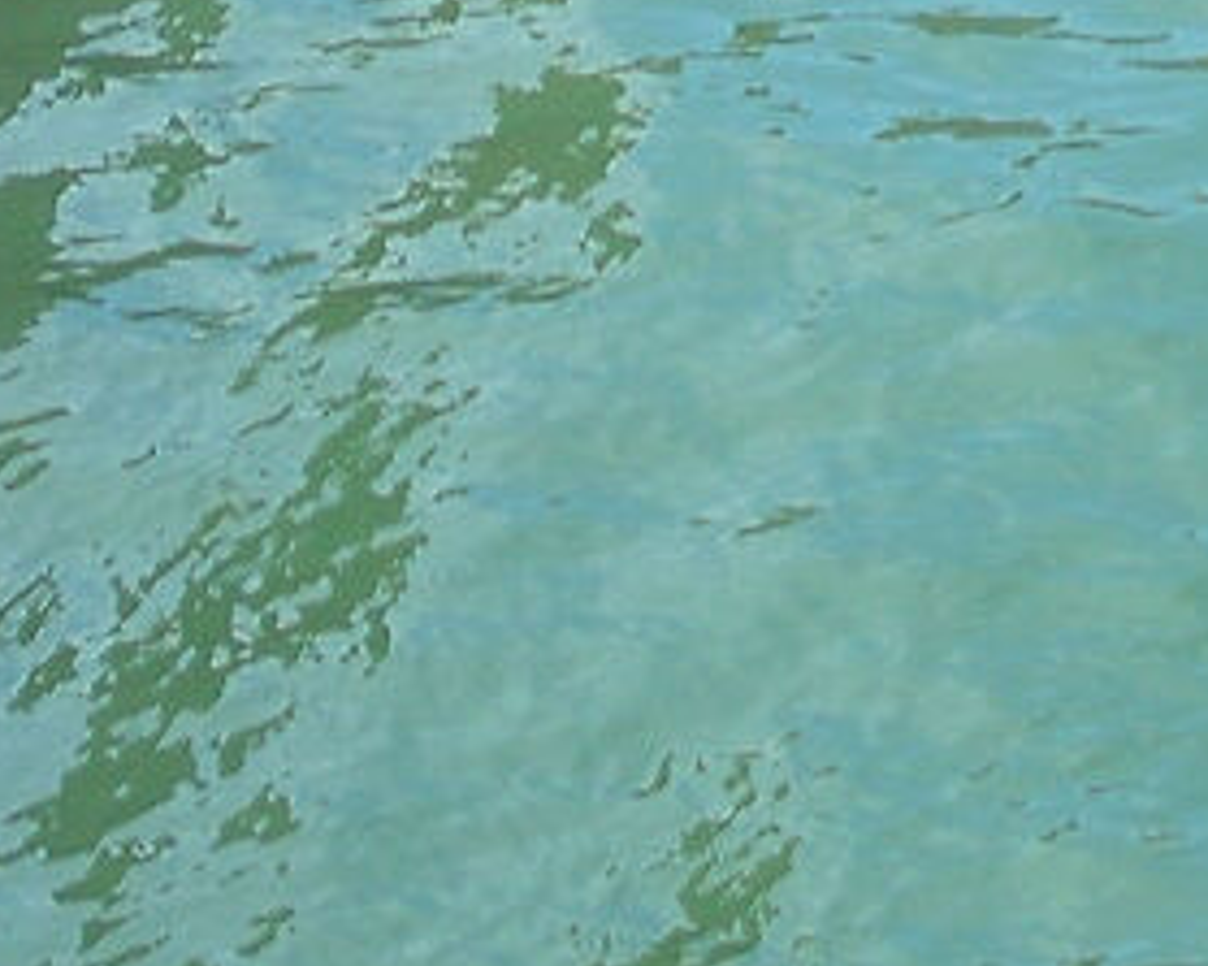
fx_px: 7791
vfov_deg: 5.6
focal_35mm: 218
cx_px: 1567
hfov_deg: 8.7
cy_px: -3530
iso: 100
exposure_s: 1/640
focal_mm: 18
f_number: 3.5
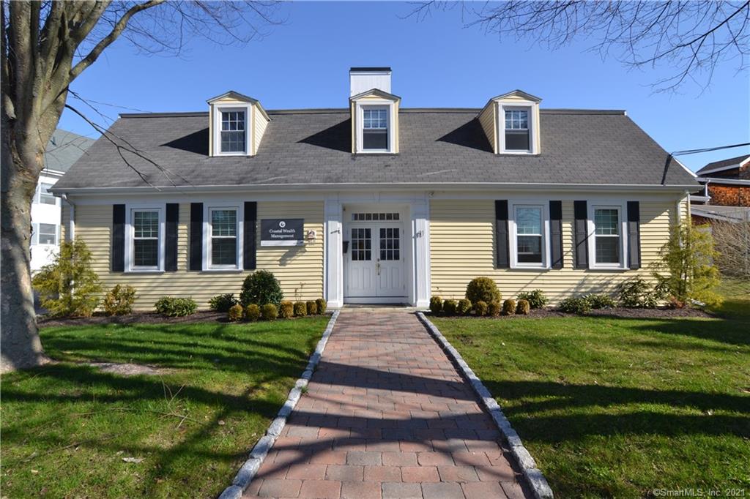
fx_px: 344
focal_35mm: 16
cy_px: 250
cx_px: 375
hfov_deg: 95.0
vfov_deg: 72.0
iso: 100
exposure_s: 1/200
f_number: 7.1
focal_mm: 11
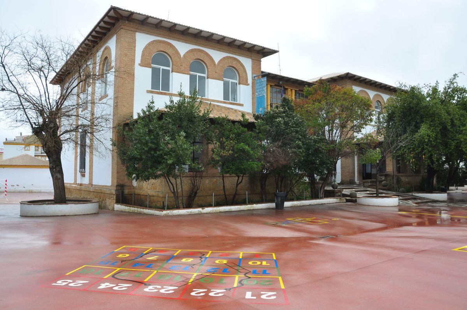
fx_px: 350
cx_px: 234
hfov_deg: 67.4
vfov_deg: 47.8
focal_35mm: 27
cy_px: 155
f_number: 8
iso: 200
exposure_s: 1/320
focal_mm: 18
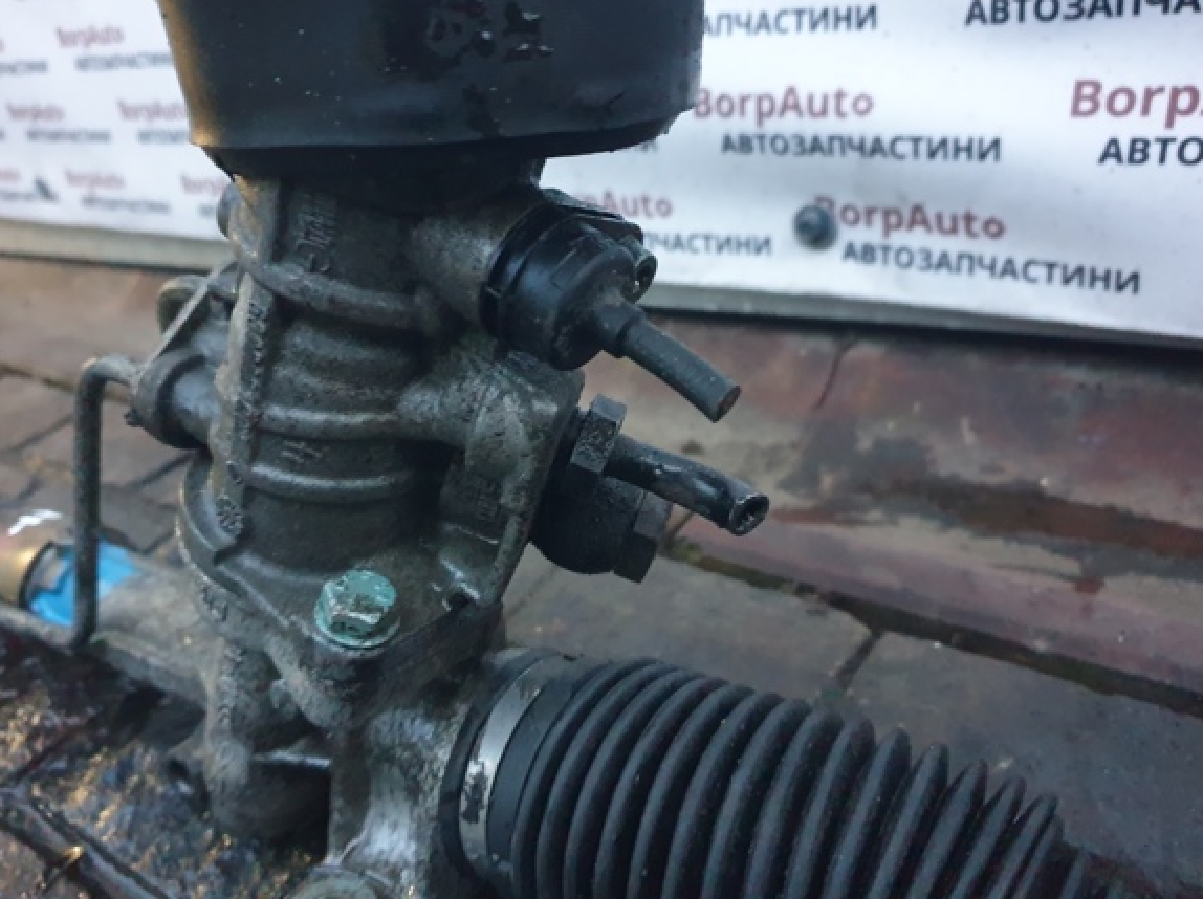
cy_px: 475
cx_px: 574
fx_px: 1007
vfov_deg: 48.1
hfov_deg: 61.7
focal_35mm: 29
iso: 1000
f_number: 1.5
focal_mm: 4.3
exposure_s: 1/10
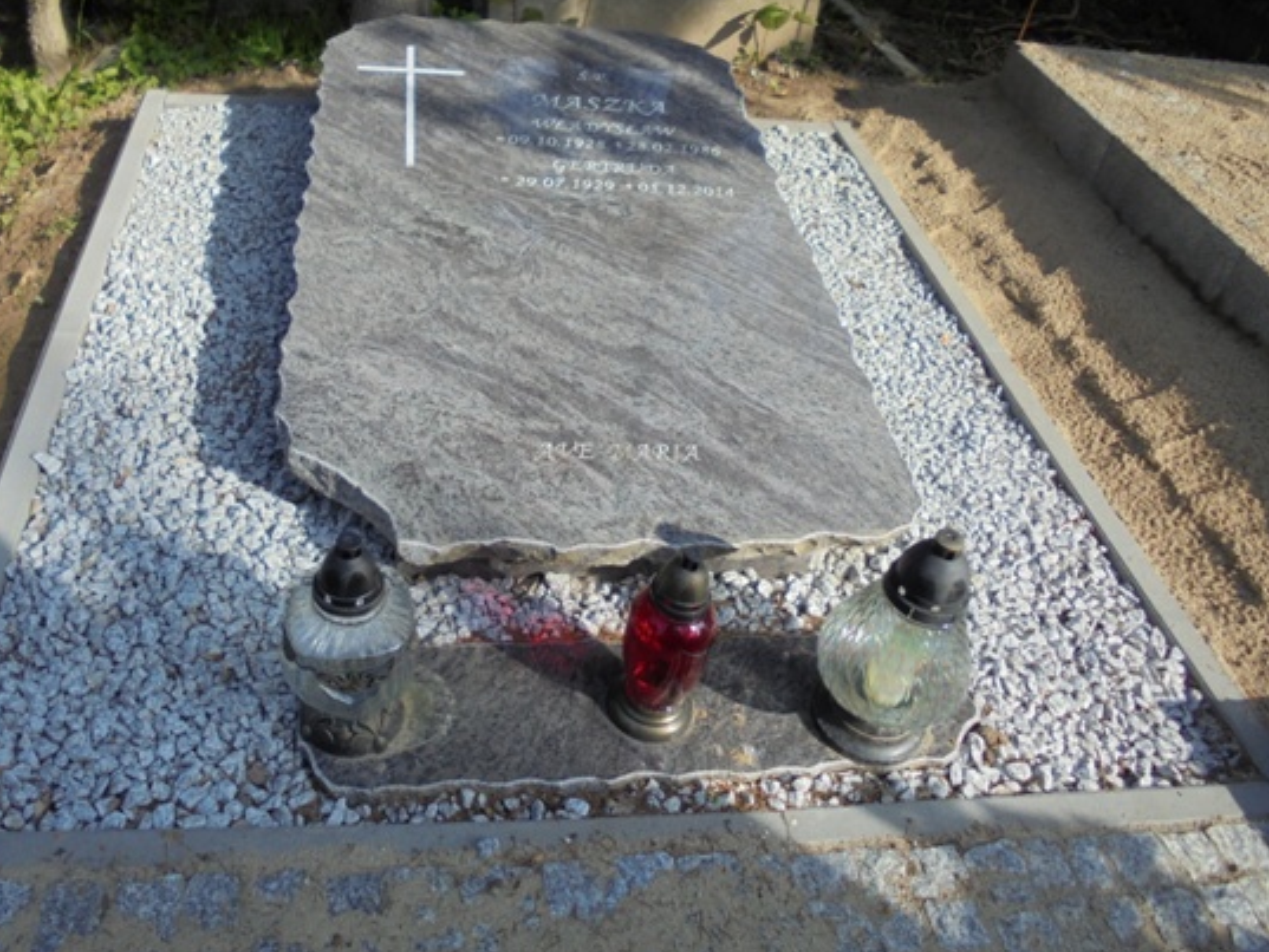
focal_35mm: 31
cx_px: 532
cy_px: 397
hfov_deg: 58.0
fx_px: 1137
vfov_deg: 45.3
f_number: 3.5
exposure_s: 1/500
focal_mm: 4.6
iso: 100
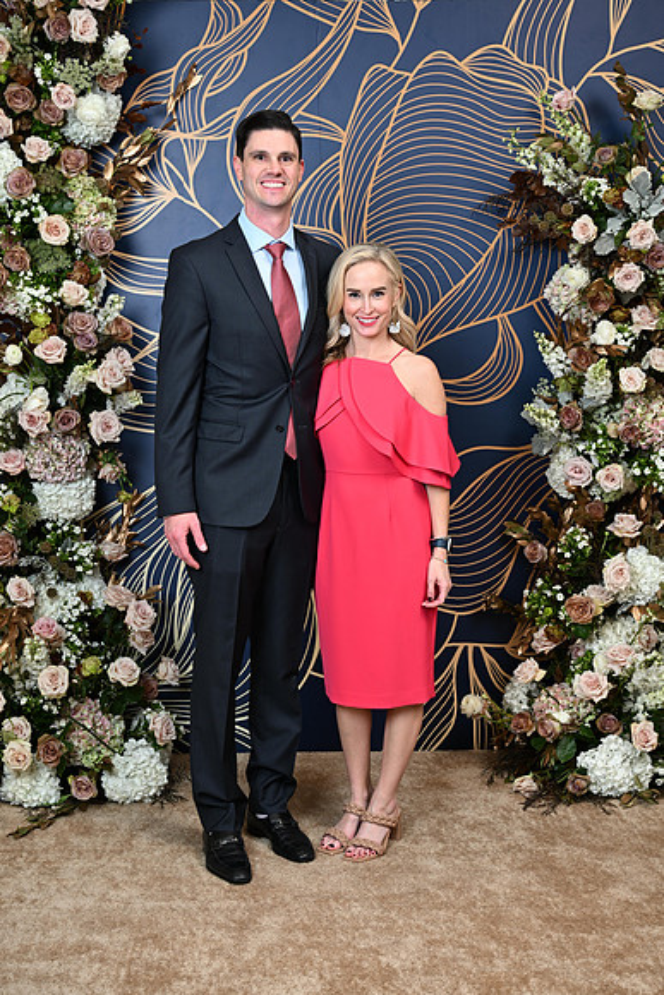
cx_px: 332
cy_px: 498
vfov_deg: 40.3
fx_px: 1355
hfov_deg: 27.5
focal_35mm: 49
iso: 125
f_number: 5.6
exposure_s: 1/125
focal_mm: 49
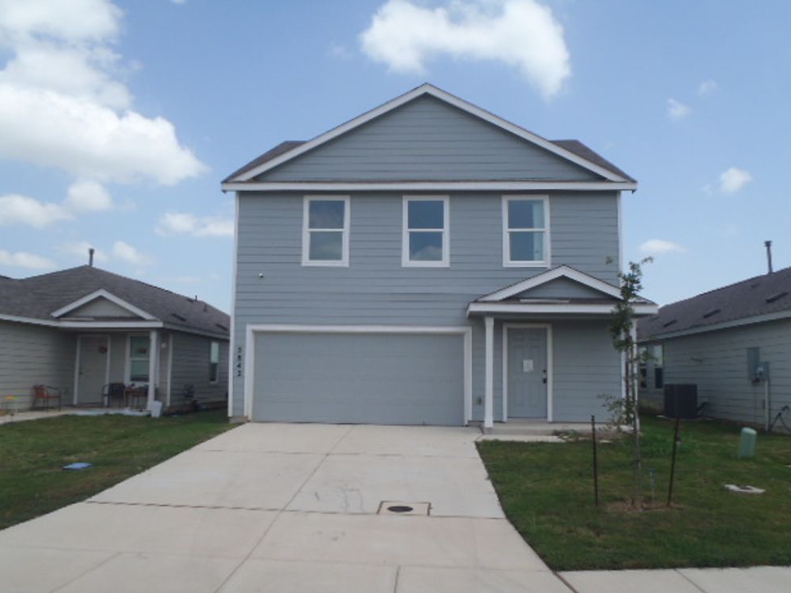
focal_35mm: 29
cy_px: 301
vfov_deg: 48.2
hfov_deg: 61.6
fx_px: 663
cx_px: 406
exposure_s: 1/640
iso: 80
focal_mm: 5
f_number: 3.9
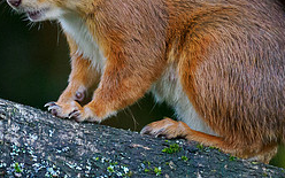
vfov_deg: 0.6
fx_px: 16979
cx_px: 13
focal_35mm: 2186
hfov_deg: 1.0
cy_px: -165
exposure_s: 1/640
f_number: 4
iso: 3200
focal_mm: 300
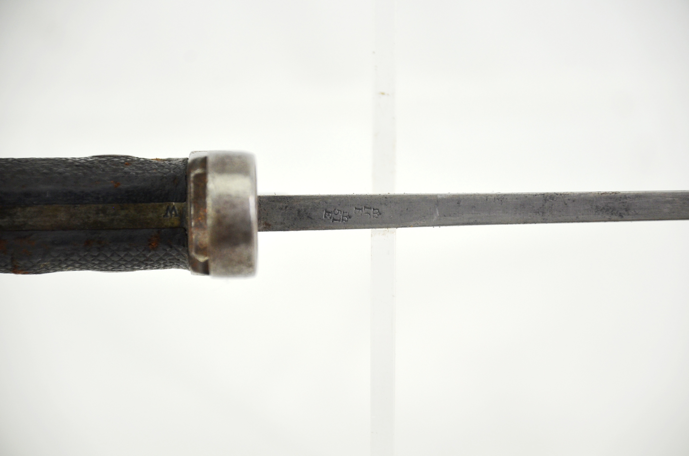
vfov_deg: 6.8
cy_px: 228
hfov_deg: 10.2
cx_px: 344
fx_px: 3868
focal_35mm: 202
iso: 500
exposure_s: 1/250
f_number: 5.6
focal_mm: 135
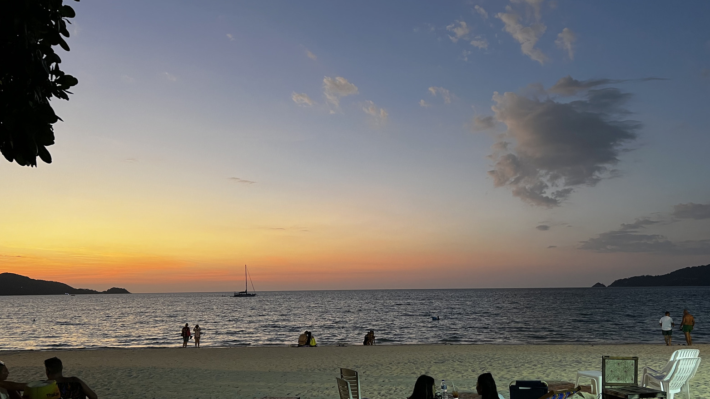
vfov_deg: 39.8
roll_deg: +1.0
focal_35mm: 29
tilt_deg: +3.1
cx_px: 357
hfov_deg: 66.1
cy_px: 258
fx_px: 546
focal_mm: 5.7
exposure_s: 1/50
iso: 160
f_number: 1.5
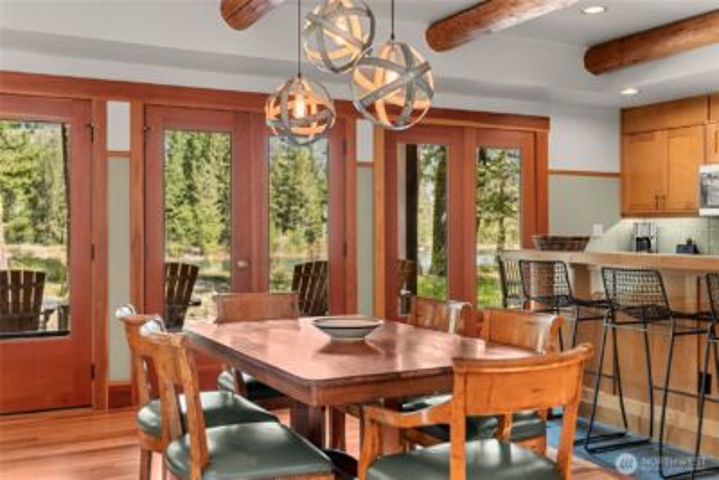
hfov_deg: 52.2
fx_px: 733
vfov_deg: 36.2
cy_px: 240
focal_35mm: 37
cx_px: 360
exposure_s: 1/15
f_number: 3.2
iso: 400
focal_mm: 36.7
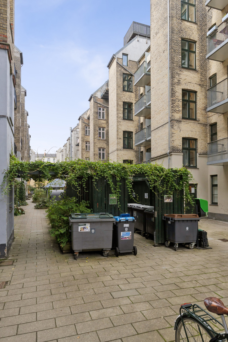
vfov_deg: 77.7
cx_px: 114
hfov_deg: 56.5
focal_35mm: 22
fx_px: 212
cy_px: 171
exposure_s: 1/320
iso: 400
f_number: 7.1
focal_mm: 14.9
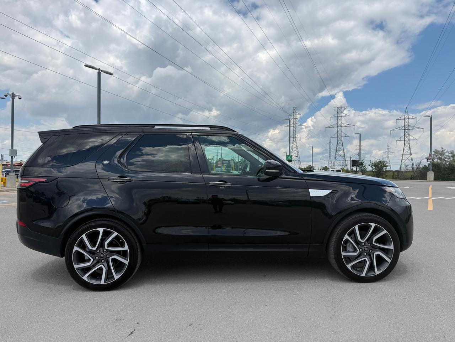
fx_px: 315
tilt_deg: +1.2
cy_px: 171
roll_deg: -0.1
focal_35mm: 24
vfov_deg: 56.8
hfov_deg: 71.6
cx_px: 228
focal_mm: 6.76
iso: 80
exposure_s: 1/6711
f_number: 1.78
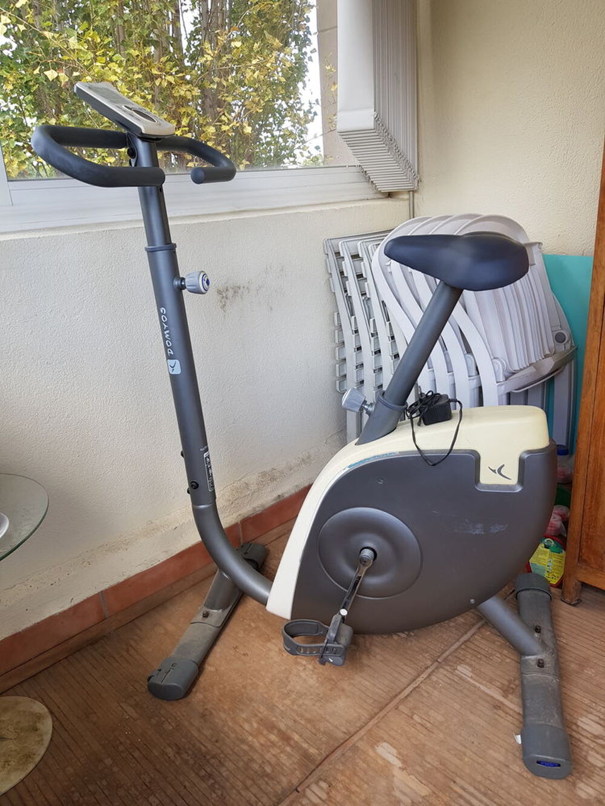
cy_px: 403
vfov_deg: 67.3
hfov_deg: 53.1
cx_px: 302
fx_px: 606
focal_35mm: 26
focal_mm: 4.2
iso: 40
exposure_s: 1/202
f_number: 1.7
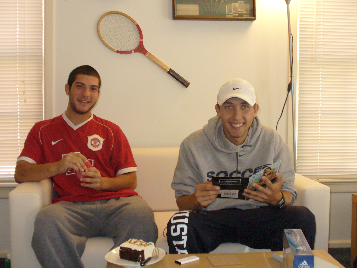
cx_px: 178
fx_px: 433
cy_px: 134
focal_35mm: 42
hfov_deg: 44.8
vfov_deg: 34.3
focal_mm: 7
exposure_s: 1/30
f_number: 2.9
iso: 200
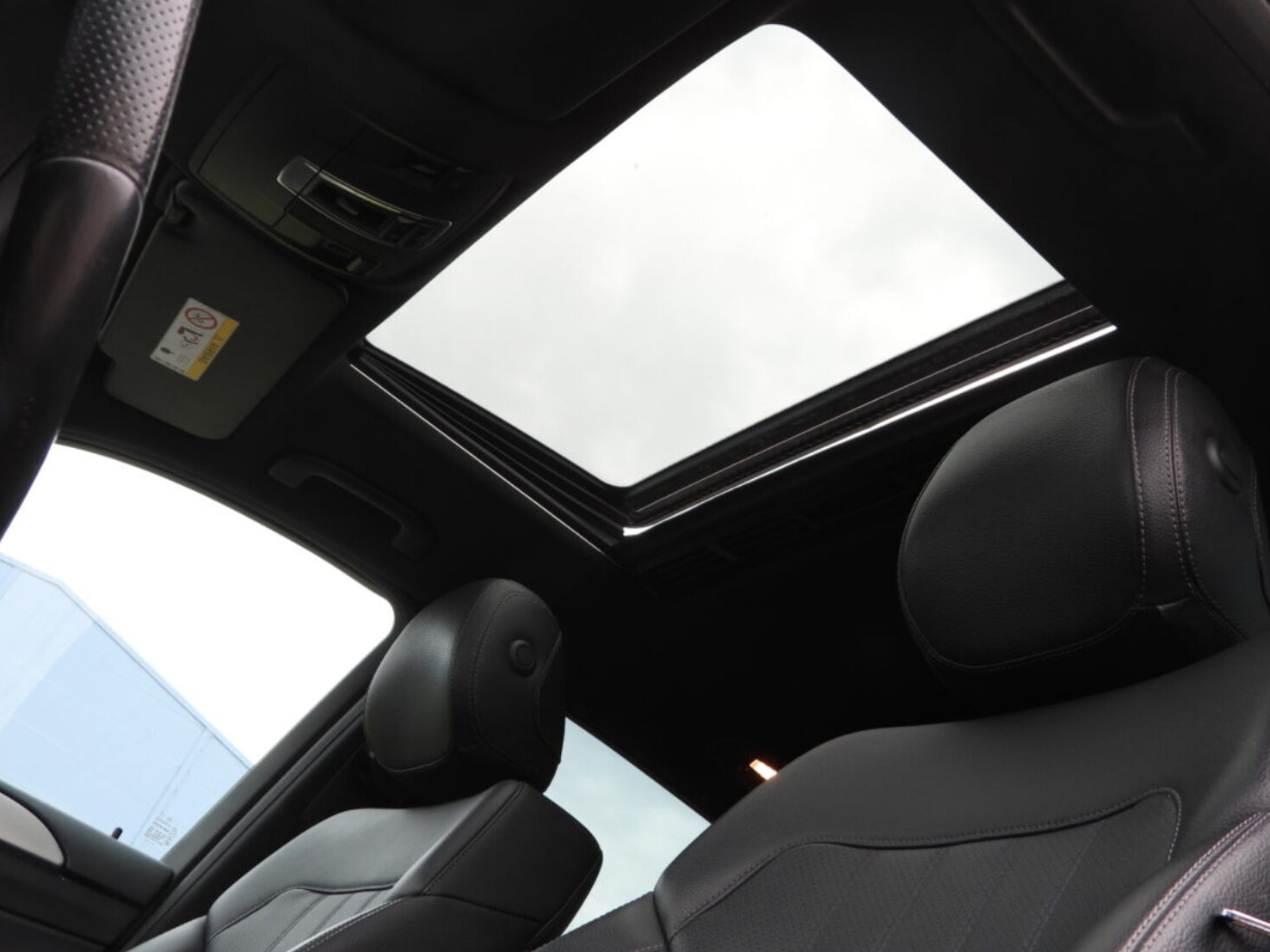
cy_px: 445
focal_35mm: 38
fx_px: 1394
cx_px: 615
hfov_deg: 49.0
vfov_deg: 37.7
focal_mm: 6.3
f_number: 3.2
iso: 100
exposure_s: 1/100
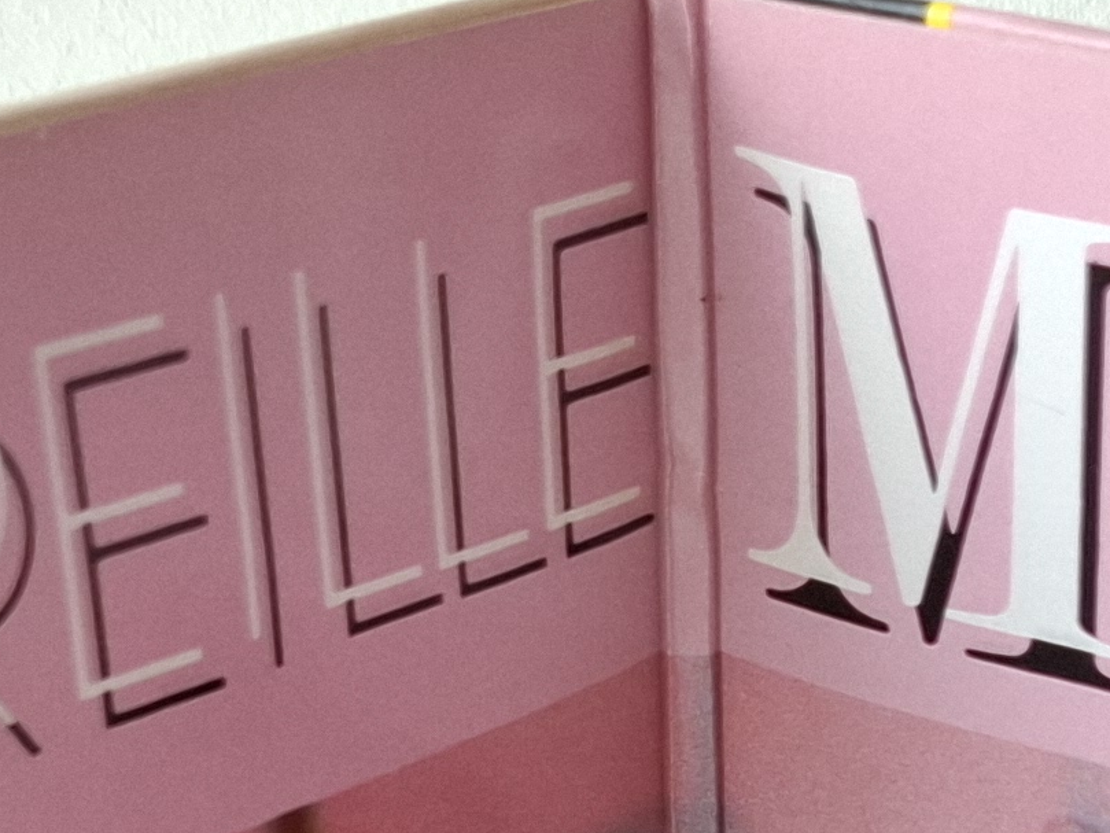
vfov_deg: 11.0
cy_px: 1905
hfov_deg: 16.9
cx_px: 748
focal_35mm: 116
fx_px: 3720
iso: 64
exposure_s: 1/100
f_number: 1.8
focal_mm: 5.54
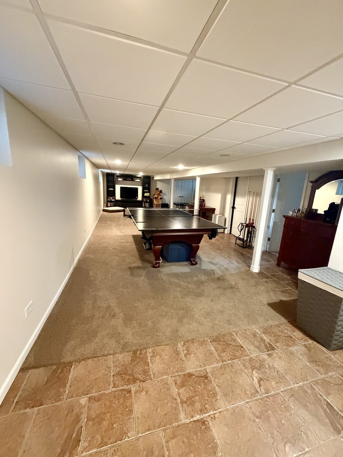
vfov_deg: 102.1
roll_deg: -3.0
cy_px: 228
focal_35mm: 14
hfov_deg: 85.7
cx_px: 172
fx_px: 185
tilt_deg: -13.0
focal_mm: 2.22
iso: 1250
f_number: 2.2
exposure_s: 1/60
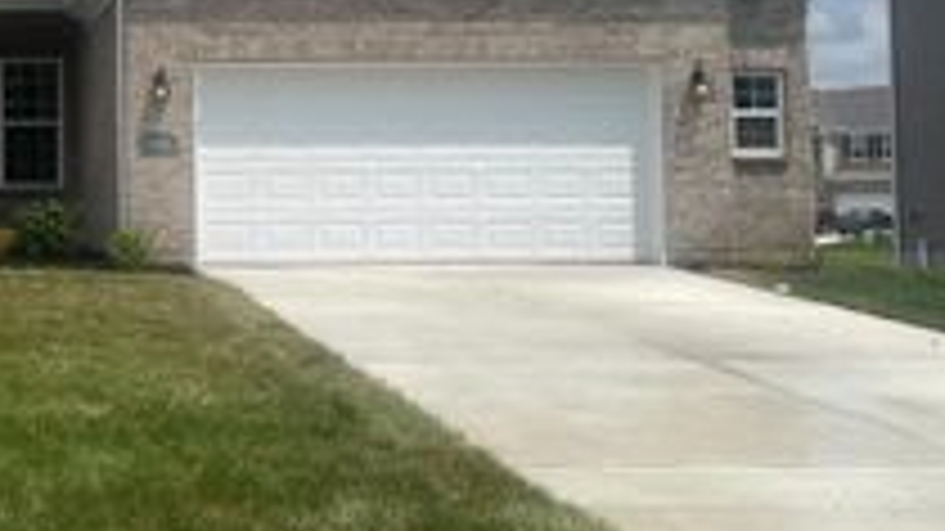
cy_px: 137
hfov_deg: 30.4
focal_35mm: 65
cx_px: 36
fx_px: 1628
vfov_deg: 18.4
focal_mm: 5.1
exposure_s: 1/6250
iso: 32
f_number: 1.6
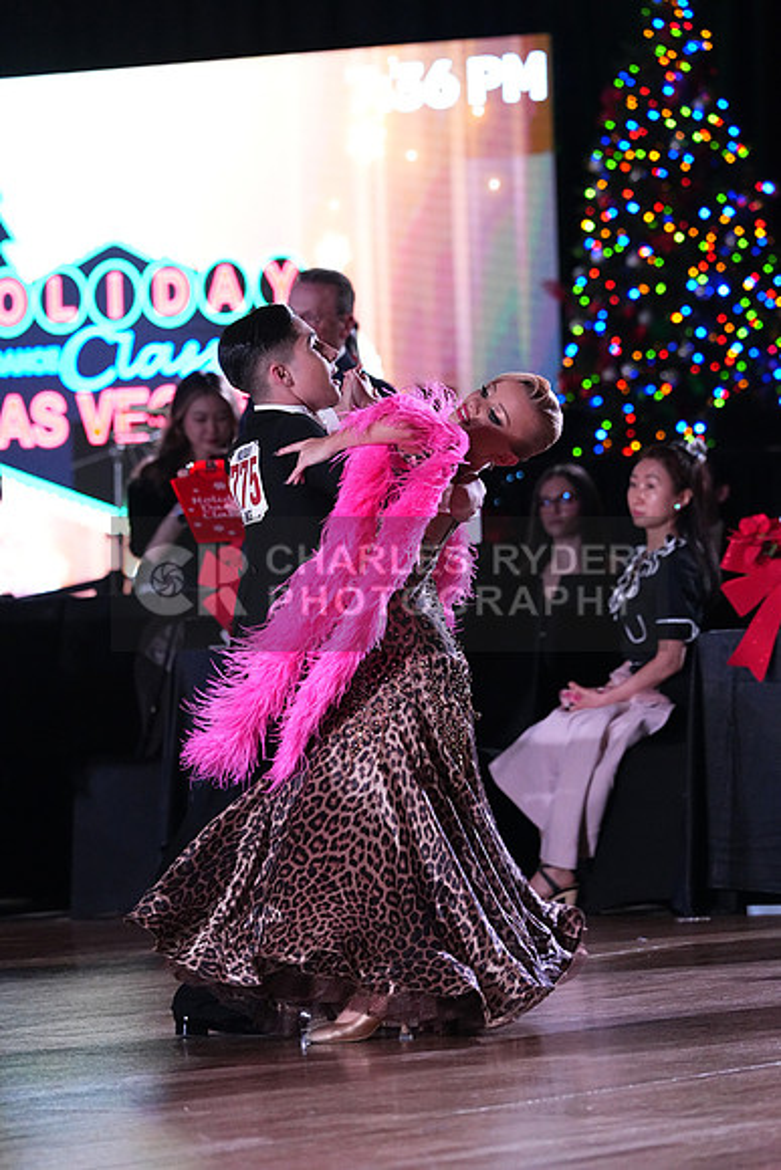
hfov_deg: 6.9
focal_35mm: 200
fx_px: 6504
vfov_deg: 10.3
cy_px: 585
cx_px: 390
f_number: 5
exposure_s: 1/400
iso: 8000
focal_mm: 200
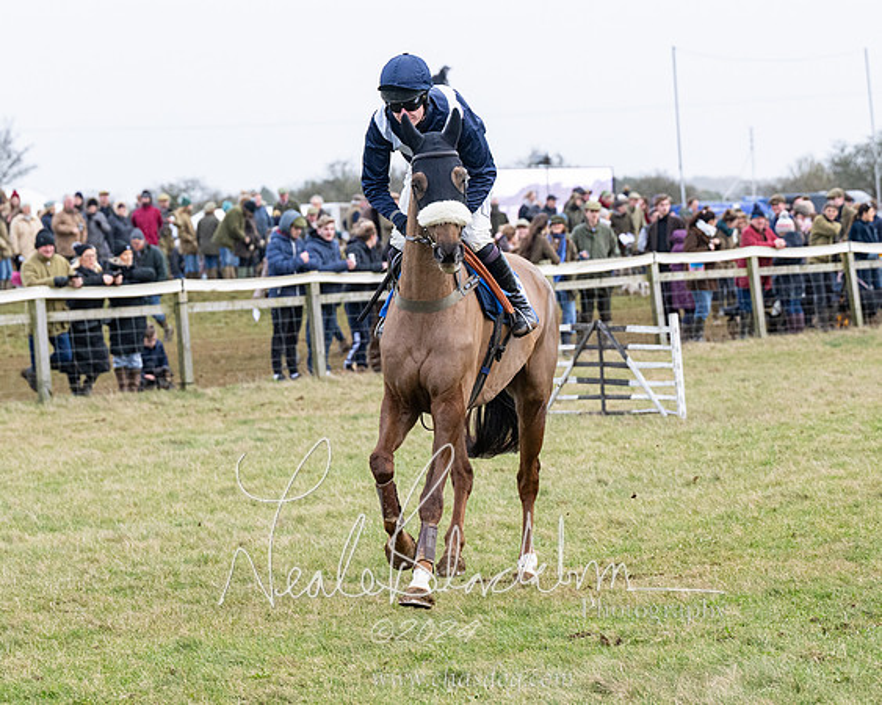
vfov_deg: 9.6
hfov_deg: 12.0
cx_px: 480
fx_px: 4189
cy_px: 356
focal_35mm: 161
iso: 800
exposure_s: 1/1250
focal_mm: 85
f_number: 4
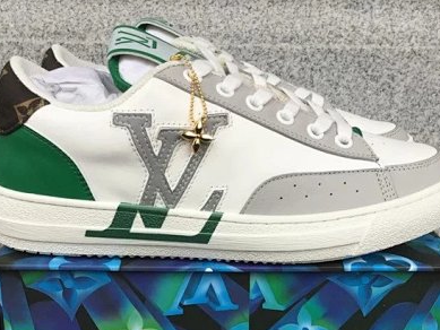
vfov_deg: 28.2
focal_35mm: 51
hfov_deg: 37.5
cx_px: 221
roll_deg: -0.8
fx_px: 648
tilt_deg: -18.5
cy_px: 248
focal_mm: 3.3
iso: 40
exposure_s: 1/100
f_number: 2.4
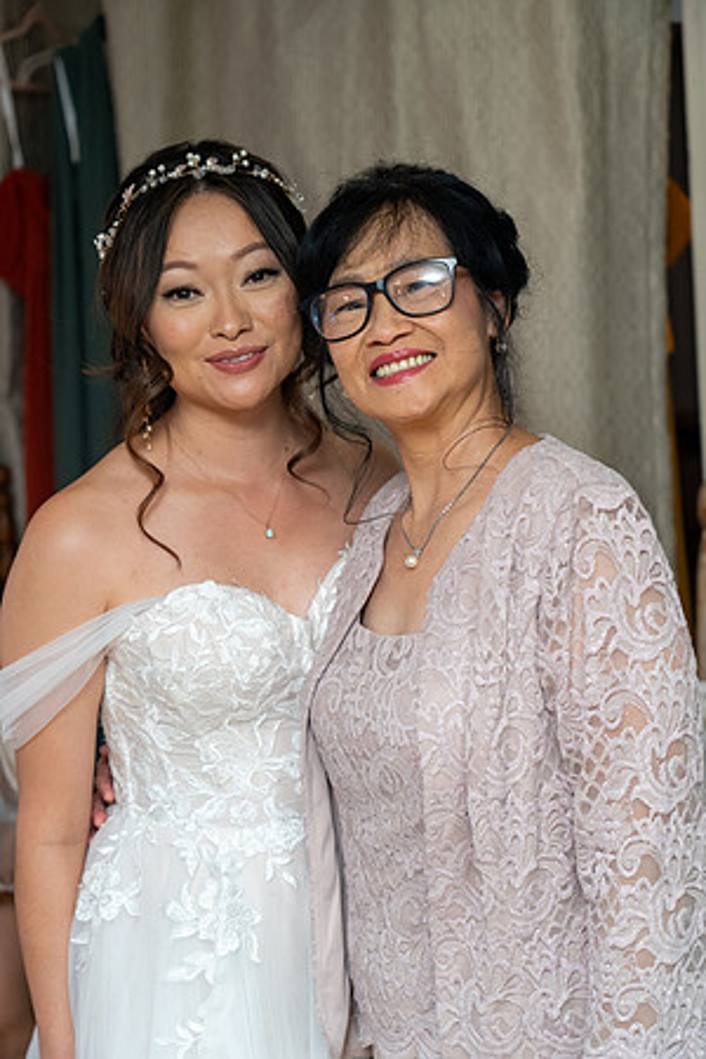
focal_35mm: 62
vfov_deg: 32.4
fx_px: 1824
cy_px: 530
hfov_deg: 21.9
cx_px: 353
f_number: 4
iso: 1600
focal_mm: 62
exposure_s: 1/200
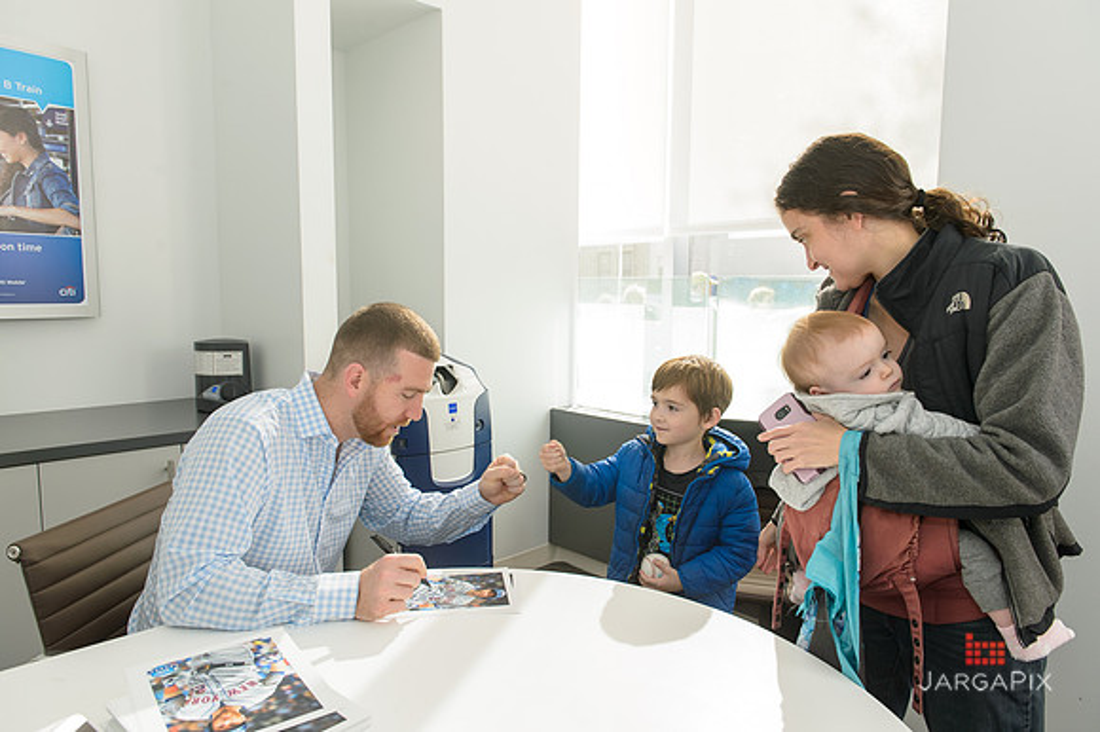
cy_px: 366
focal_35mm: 24
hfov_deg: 73.8
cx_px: 550
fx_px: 733
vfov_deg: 53.1
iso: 500
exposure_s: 1/125
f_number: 5.6
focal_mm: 24
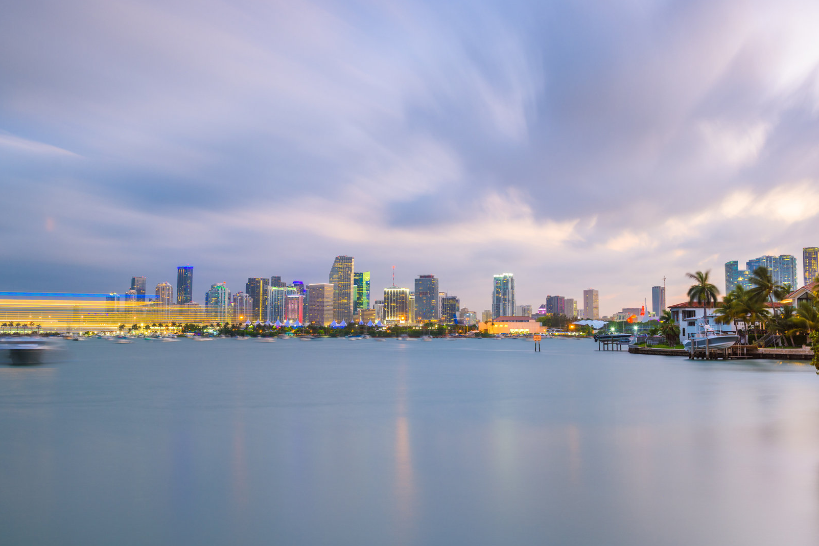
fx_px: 1023
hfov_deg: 43.5
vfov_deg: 29.8
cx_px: 466
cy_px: 211
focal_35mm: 45
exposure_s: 122
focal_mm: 34
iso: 64
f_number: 8
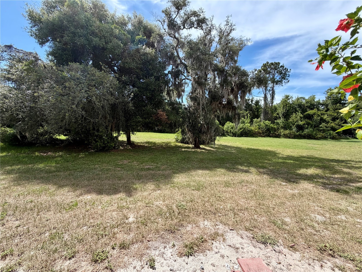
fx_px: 146
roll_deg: -1.3
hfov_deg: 102.1
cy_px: 136
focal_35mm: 14
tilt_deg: -4.3
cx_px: 181
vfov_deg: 85.7
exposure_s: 1/770
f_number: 2.2
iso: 40
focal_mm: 2.22
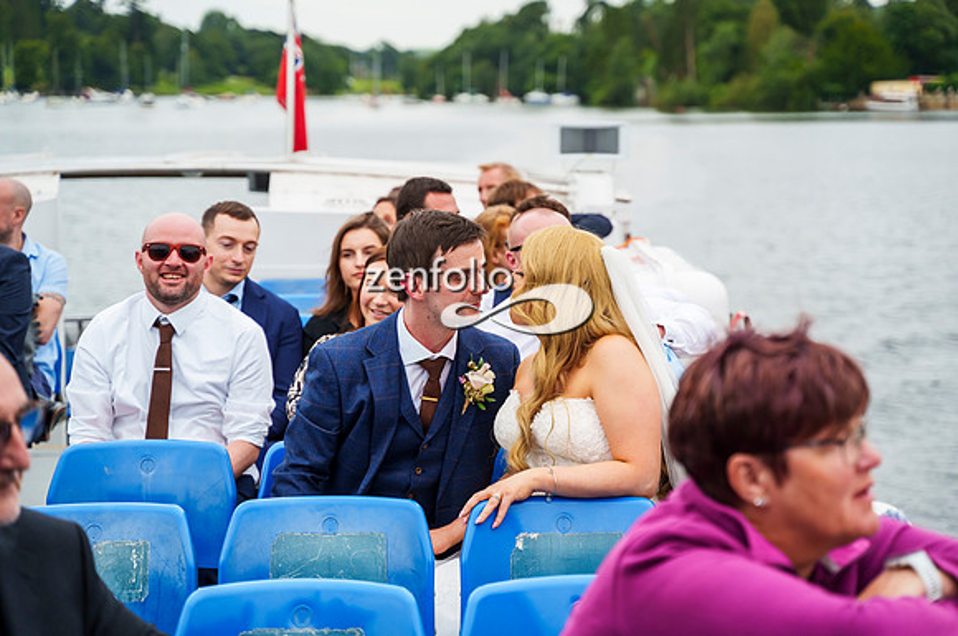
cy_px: 305
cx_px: 499
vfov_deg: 17.3
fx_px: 2089
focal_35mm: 79
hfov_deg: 25.8
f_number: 3.5
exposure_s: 1/1250
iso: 800
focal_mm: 75
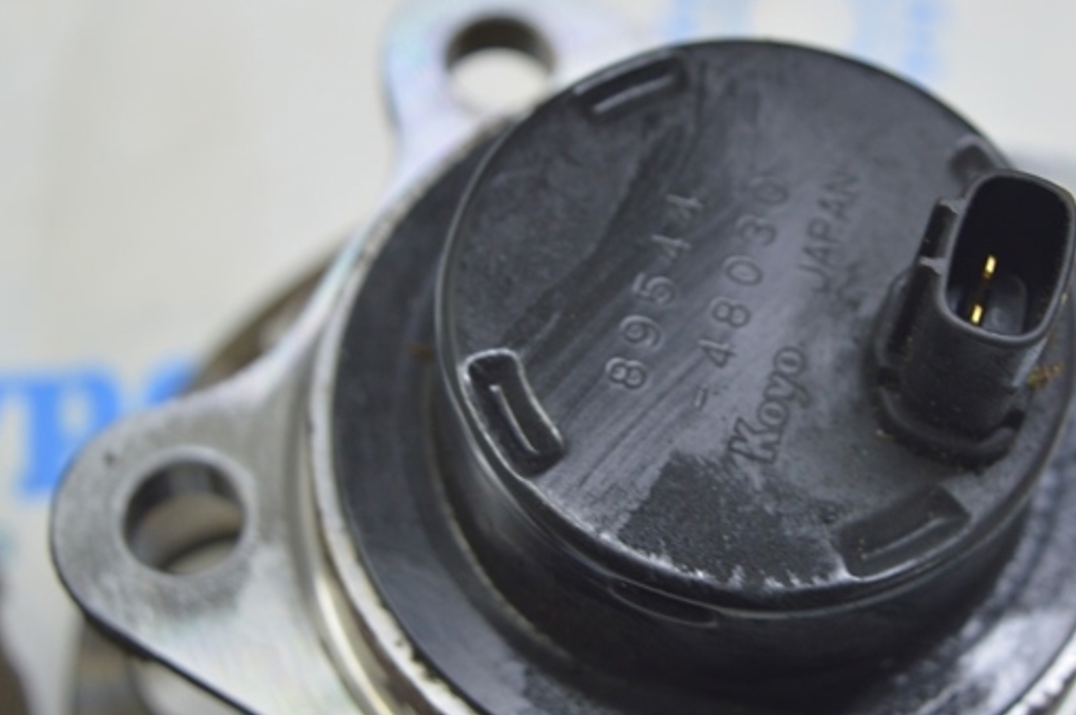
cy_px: 339
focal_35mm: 85
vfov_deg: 16.1
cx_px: 612
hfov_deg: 24.0
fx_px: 2527
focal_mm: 45
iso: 400
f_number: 5.6
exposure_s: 1/20
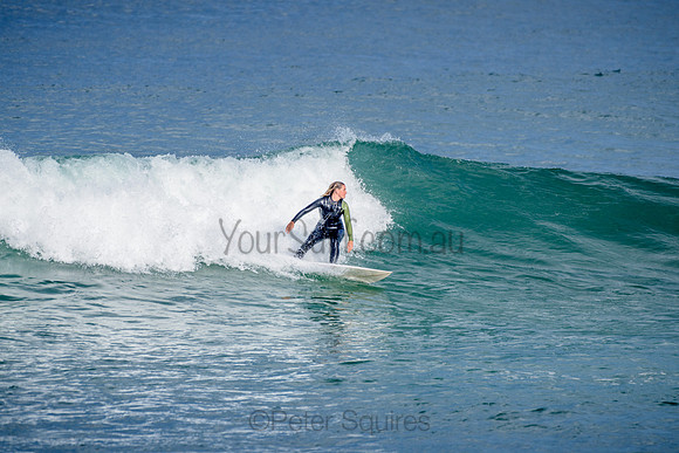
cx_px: 340
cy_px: 226
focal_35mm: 612
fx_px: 11546
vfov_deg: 2.2
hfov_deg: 3.4
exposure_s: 1/1250
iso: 160
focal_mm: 500
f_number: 5.6
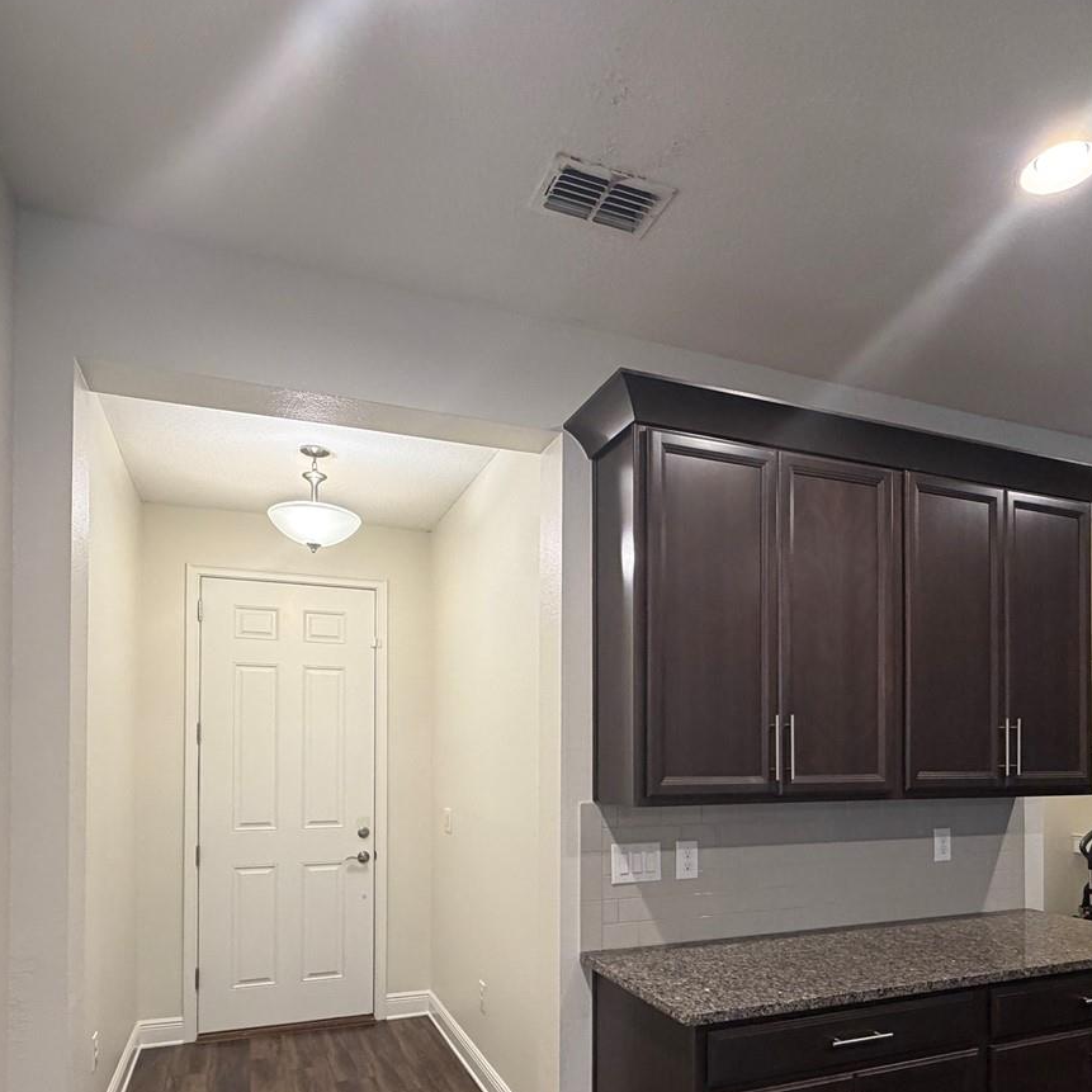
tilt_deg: +0.7
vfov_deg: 65.1
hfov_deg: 67.2
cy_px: 746
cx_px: 581
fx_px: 821
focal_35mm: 23
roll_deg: +0.4
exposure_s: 1/60
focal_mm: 2.22
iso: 320
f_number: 2.2
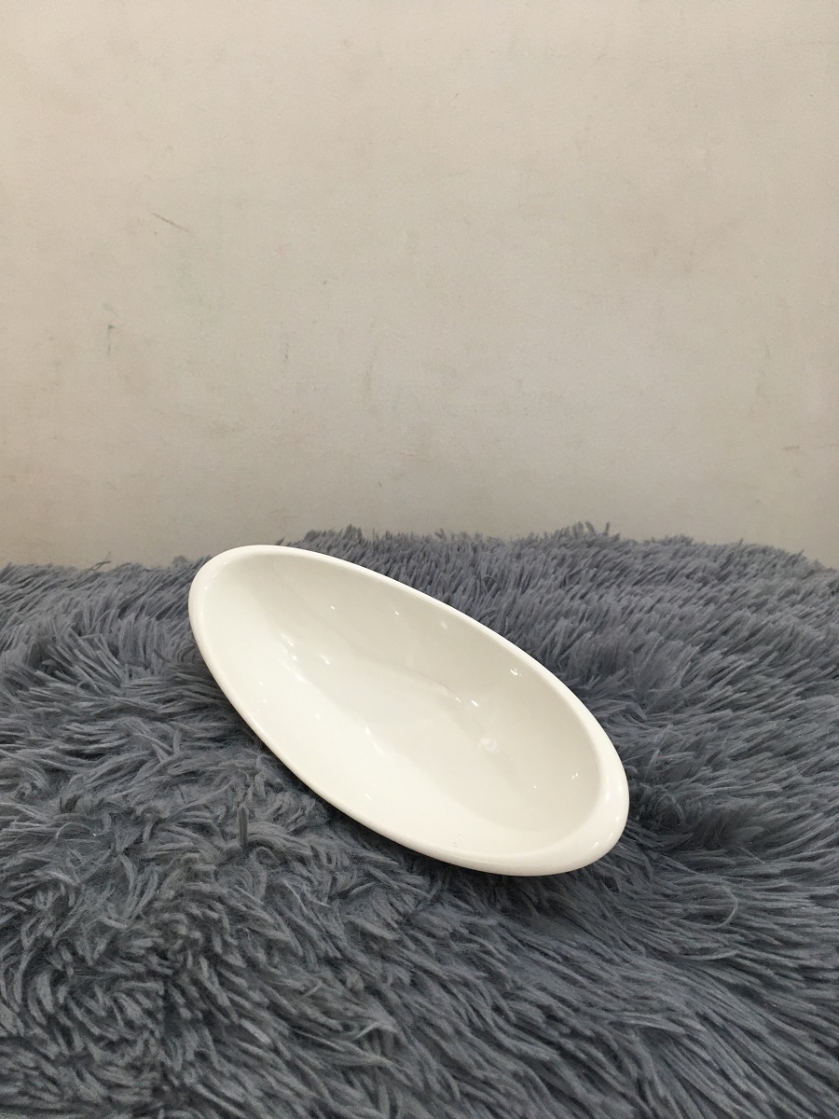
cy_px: 560
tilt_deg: -18.9
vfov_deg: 61.7
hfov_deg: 48.2
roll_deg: +1.3
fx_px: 937
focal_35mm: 29
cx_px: 420
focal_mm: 4.15
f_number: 2.2
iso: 64
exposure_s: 1/33
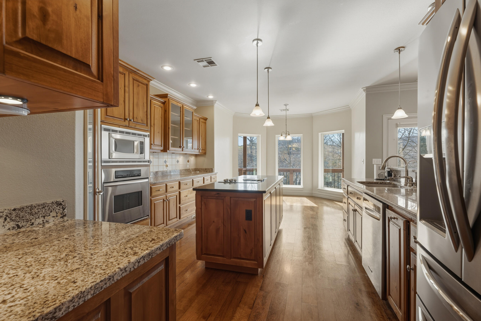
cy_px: 160
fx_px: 214
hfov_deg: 96.7
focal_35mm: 16
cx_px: 240
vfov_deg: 73.8
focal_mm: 16
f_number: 8
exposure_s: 1/640
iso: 160
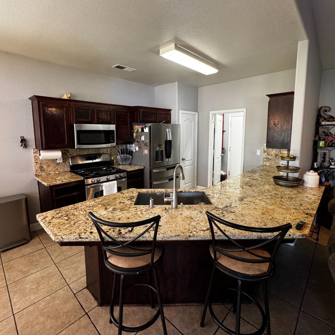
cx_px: 164
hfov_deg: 84.0
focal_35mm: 17
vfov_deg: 83.8
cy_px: 155
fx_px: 186
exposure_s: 1/60
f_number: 2.2
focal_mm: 2.22
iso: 250
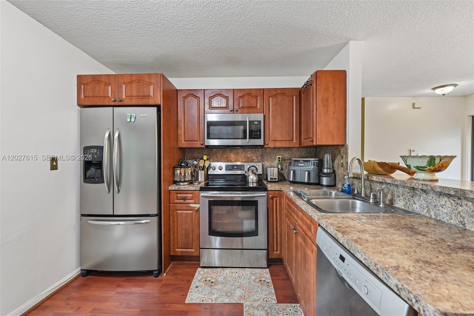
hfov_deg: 104.3
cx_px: 237
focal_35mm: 14
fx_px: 184
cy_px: 158
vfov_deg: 81.2
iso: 400
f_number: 7.1
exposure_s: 1/6
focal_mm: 14
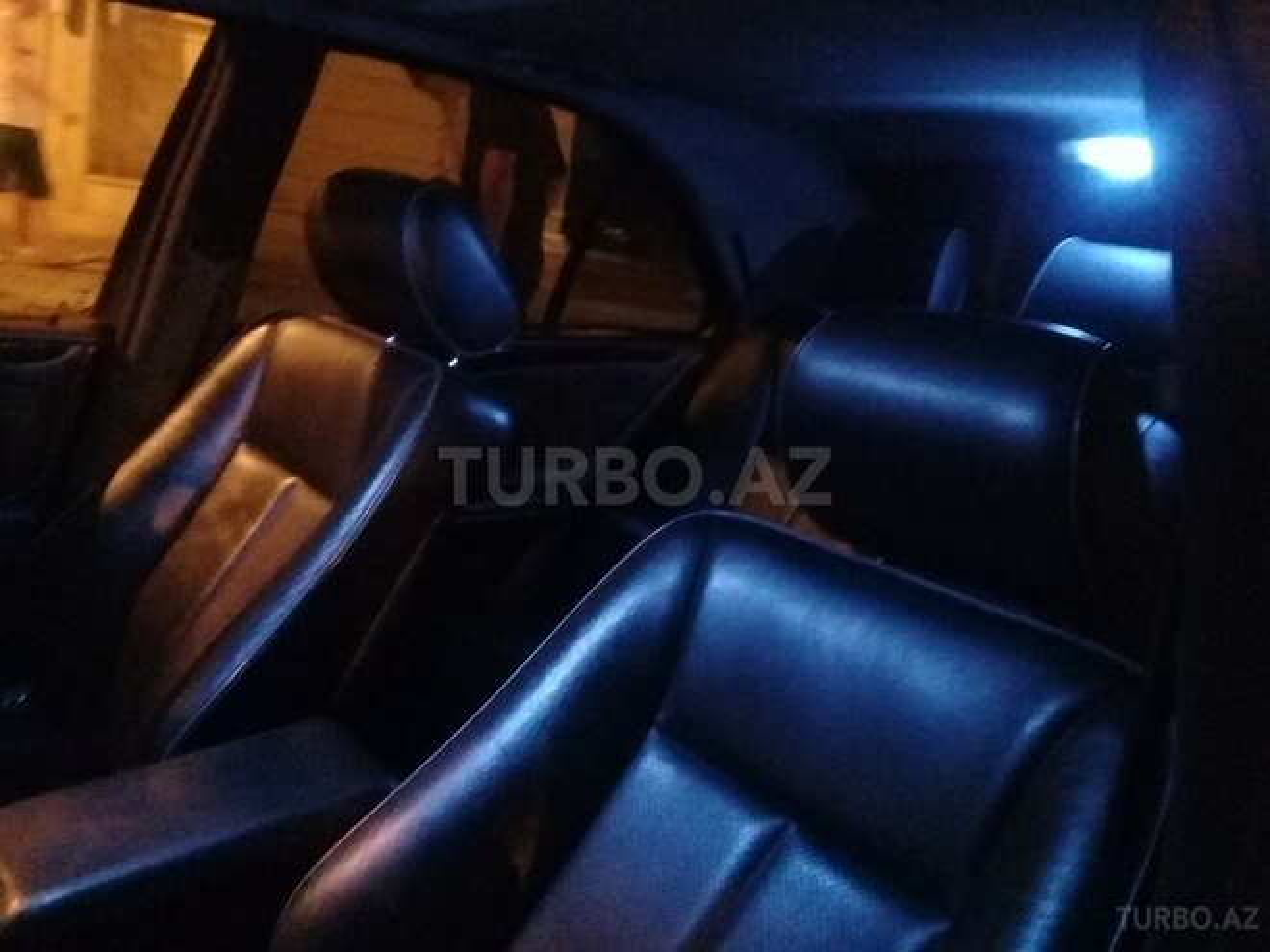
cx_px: 635
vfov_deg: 45.4
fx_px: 1137
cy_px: 476
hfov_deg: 58.4
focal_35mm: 31
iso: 1250
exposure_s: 1/17
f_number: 2.2
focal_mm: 3.3
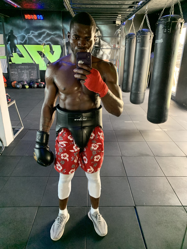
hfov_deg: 53.1
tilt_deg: -17.0
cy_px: 124
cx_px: 94
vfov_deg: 67.3
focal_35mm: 26
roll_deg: -2.0
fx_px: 187
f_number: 1.8
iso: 640
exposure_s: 1/100
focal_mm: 4.25
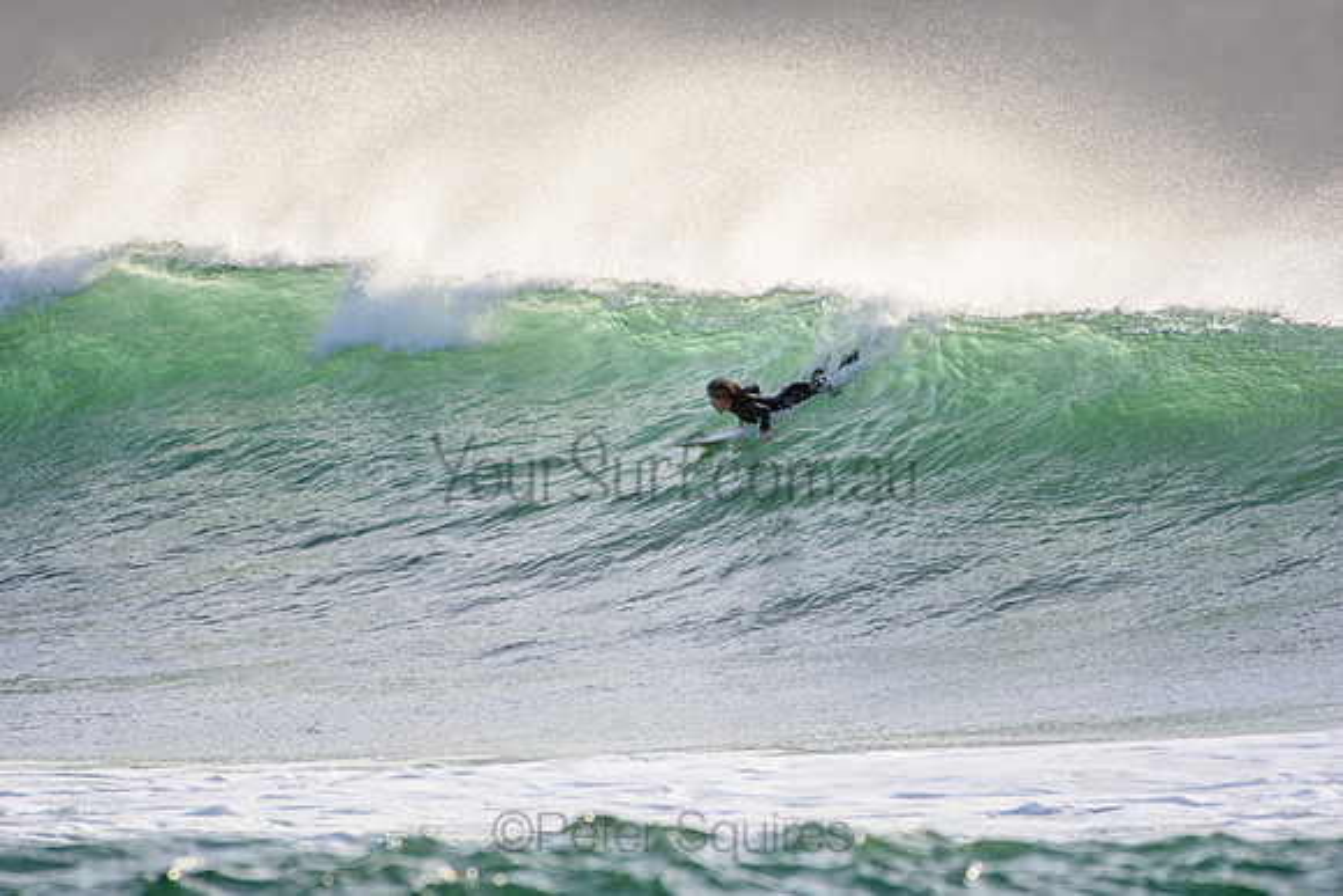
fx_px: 27984
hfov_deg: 2.7
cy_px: 448
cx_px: 672
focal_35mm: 750
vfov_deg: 1.8
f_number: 5.6
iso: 400
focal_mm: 500
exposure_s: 1/2000
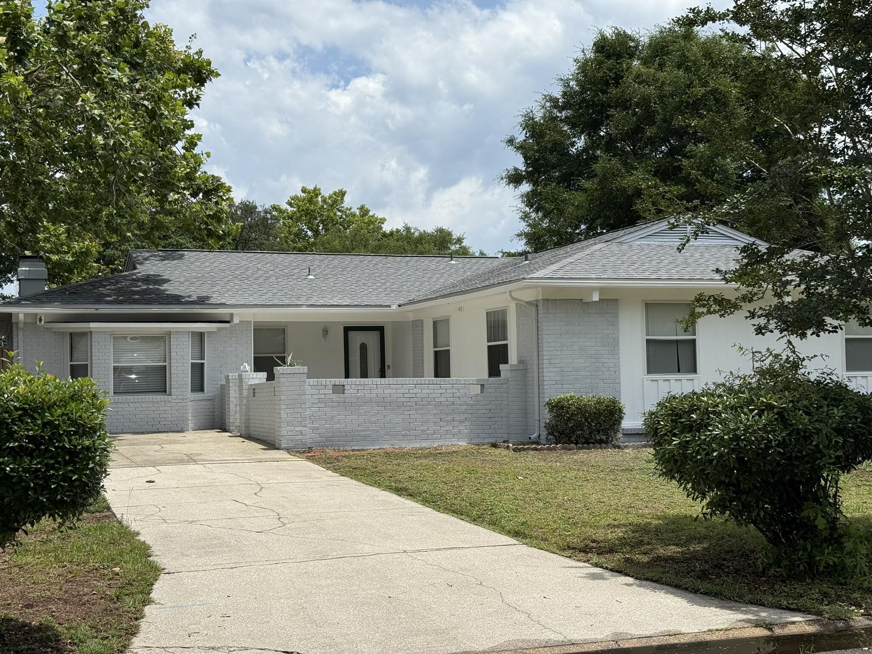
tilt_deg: +2.1
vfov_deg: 30.3
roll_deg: +1.0
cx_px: 436
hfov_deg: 39.7
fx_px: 1209
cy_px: 327
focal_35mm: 48
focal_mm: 6.76
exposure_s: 1/9901
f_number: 1.78
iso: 80
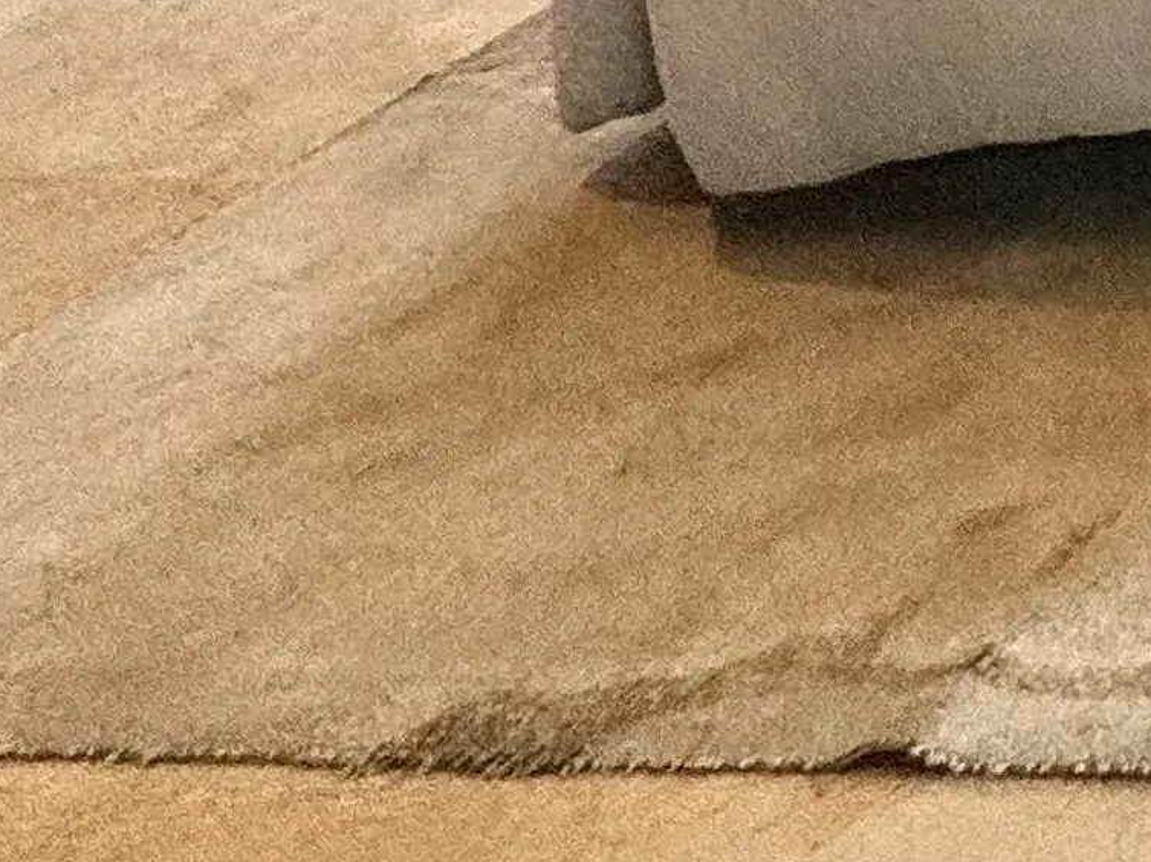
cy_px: -1140
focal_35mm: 75
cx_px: 2510
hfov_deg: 16.6
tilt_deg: -4.6
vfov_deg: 14.2
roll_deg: +1.7
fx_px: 2493
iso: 64
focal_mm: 2.22
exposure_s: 1/120
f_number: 2.2
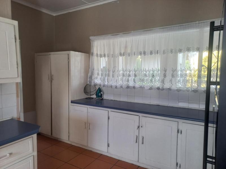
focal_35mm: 25
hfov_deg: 69.4
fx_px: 163
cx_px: 113
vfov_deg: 54.9
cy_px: 84
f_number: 1.8
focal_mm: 4.6
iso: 160
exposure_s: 1/50
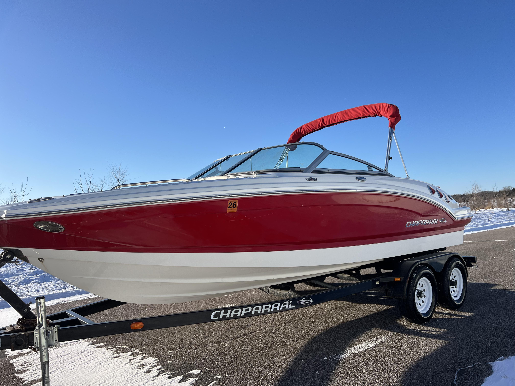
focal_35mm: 26
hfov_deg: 67.3
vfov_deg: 53.1
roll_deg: +4.1
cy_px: 193
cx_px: 258
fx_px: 387
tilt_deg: +3.3
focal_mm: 5.7
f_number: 1.5
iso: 50
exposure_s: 1/4630
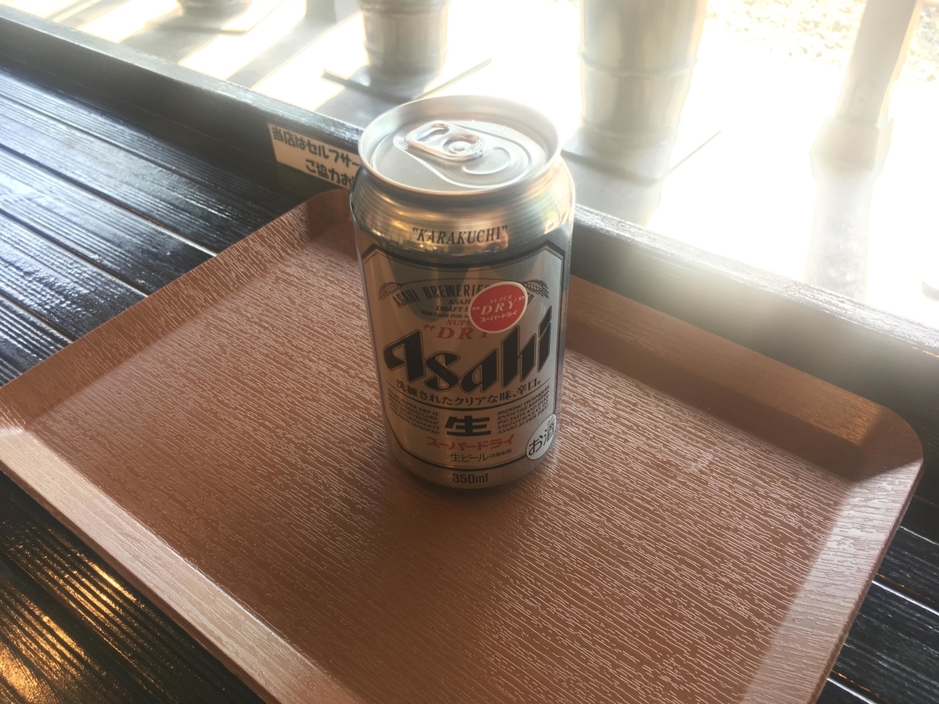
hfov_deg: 61.7
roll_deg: +2.4
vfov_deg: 48.2
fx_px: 787
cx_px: 470
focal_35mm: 29
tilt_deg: -41.9
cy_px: 352
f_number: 2.2
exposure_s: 1/30
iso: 32
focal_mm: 4.15
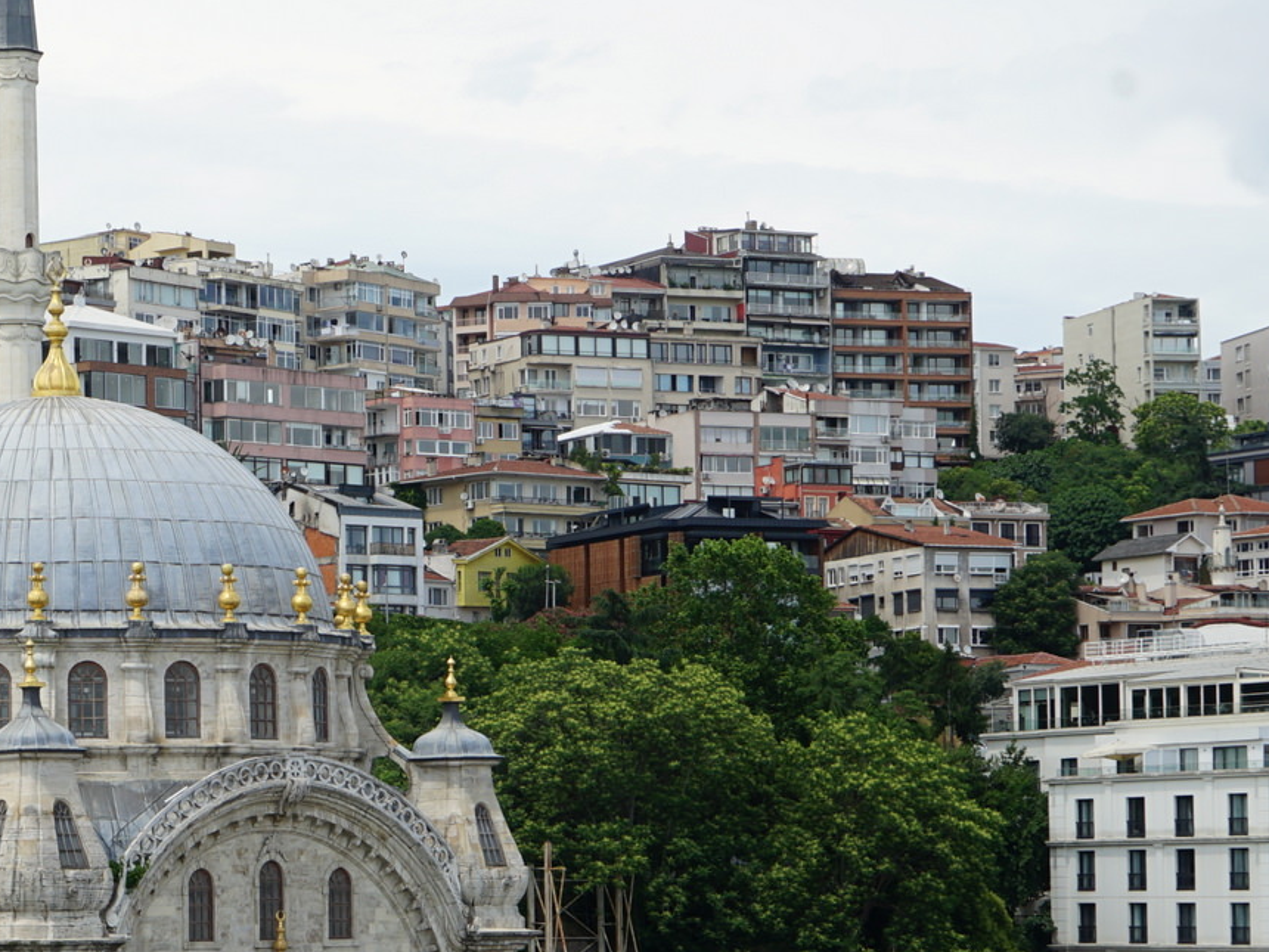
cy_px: 706
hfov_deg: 17.3
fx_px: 4033
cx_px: -111
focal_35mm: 110
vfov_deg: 13.4
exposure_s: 1/125
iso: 100
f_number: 10
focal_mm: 41
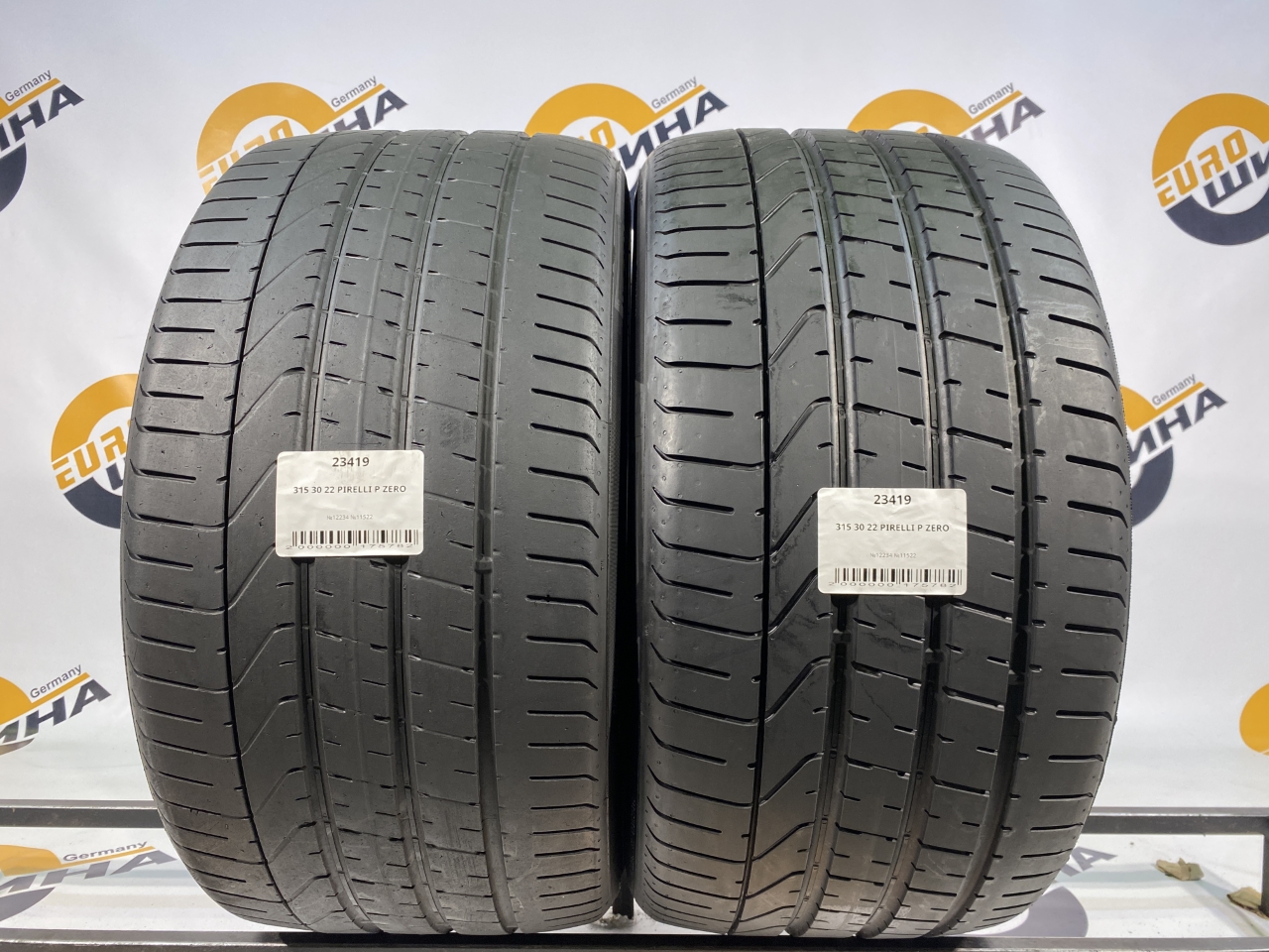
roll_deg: +0.0
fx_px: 953
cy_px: 476
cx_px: 634
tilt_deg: -2.8
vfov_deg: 53.1
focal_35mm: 26
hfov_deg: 67.3
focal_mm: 4.25
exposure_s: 1/100
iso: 100
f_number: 1.8
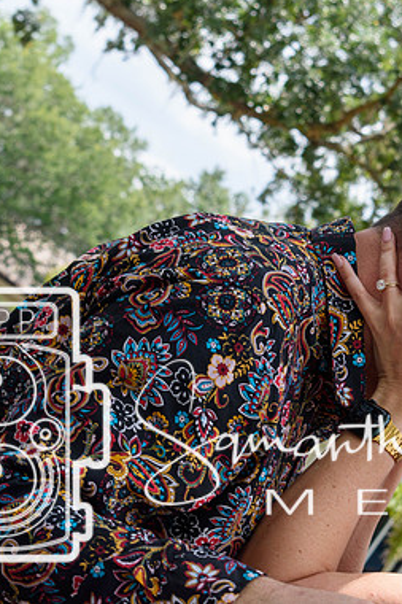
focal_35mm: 126
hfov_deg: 10.8
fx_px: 2112
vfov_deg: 16.3
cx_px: 337
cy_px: 298
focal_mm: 55
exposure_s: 1/250
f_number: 8
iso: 220
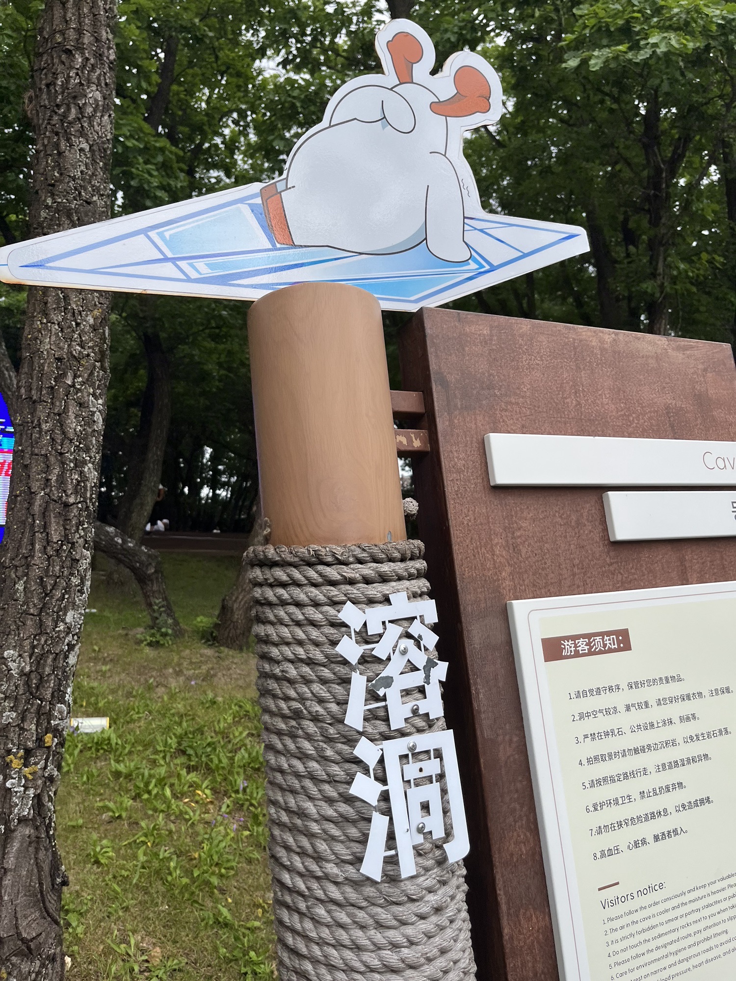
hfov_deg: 53.1
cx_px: 368
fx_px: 737
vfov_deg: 67.3
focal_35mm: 26
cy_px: 490
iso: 50
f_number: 1.6
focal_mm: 5.1
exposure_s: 1/1028
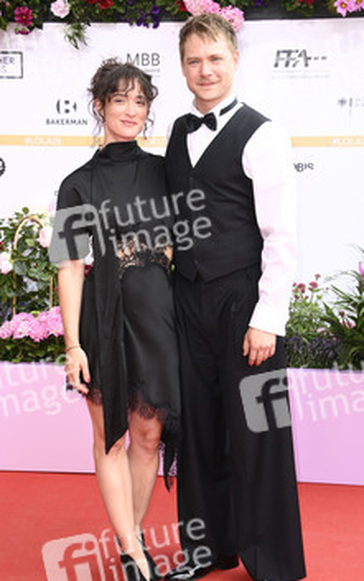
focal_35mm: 60
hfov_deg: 21.7
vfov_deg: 34.0
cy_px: 311
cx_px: 175
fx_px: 951
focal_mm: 52
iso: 800
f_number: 5.6
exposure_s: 1/250
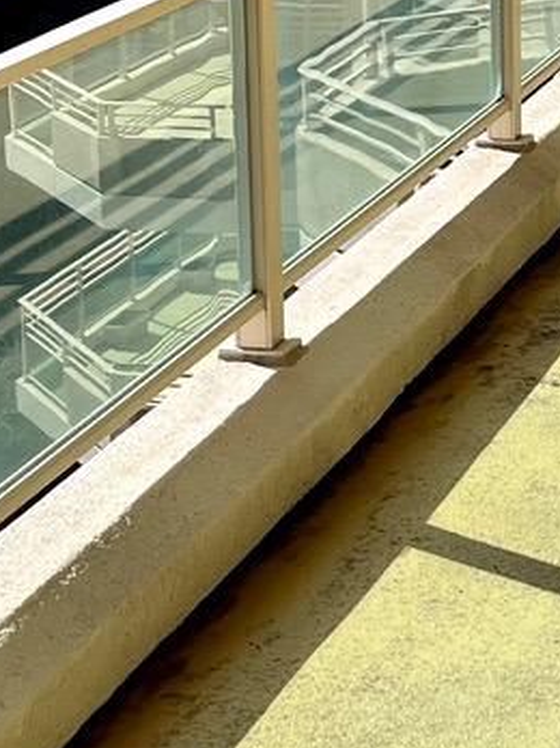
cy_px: 15
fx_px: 2482
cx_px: 814
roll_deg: -0.4
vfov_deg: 16.8
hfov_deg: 12.3
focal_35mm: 115
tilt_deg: -11.3
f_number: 1.6
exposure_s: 1/5076
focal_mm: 5.1
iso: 50
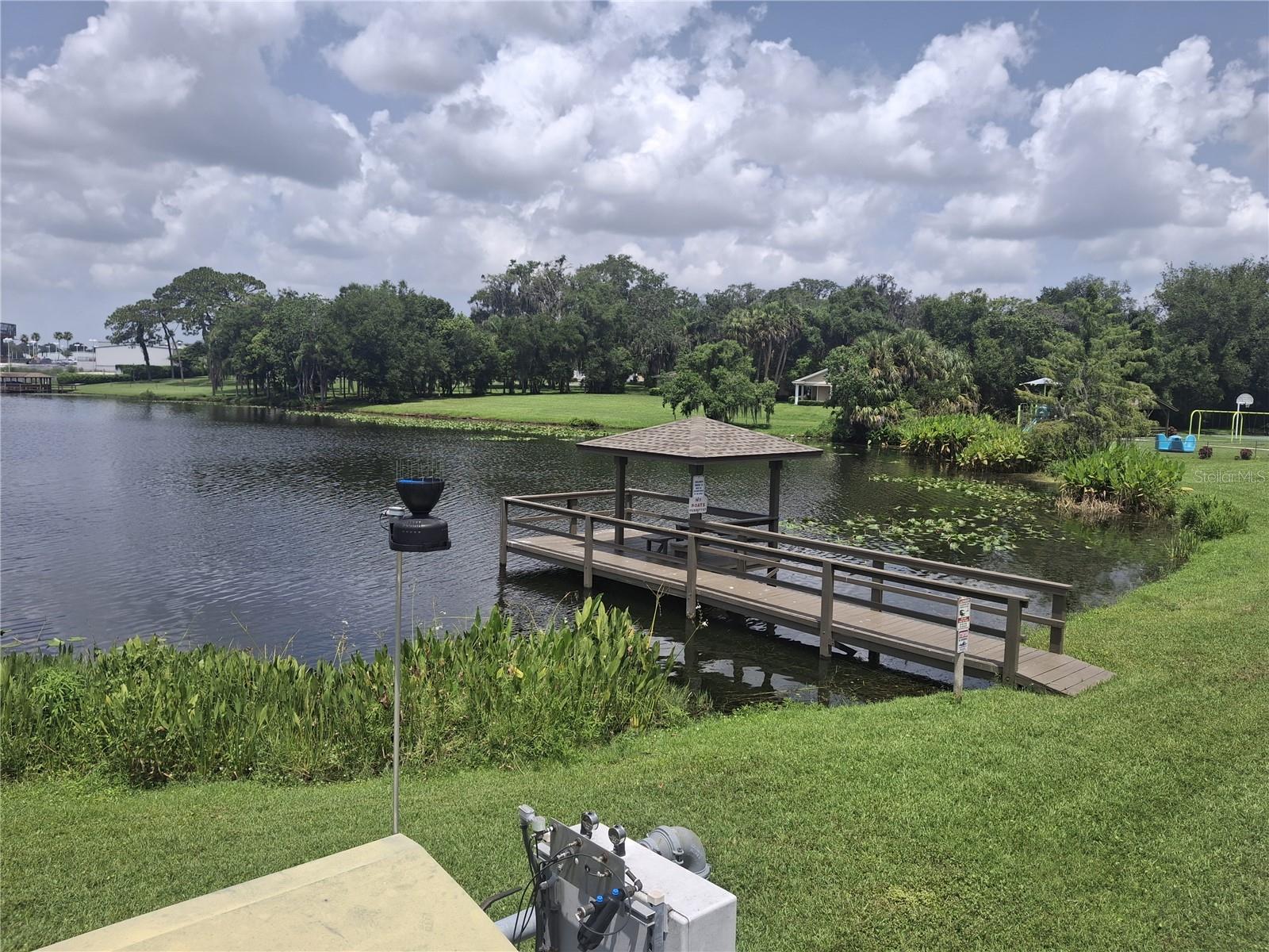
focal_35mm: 25
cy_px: 476
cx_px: 634
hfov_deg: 69.4
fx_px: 916
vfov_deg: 54.9
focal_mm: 4.69
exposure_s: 1/1182
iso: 25
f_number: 1.8
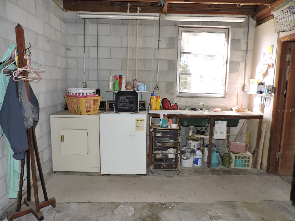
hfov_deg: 71.6
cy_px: 110
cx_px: 148
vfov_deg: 56.8
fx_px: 205
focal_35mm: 24
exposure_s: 1/30
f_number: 3
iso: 200
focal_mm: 4.3
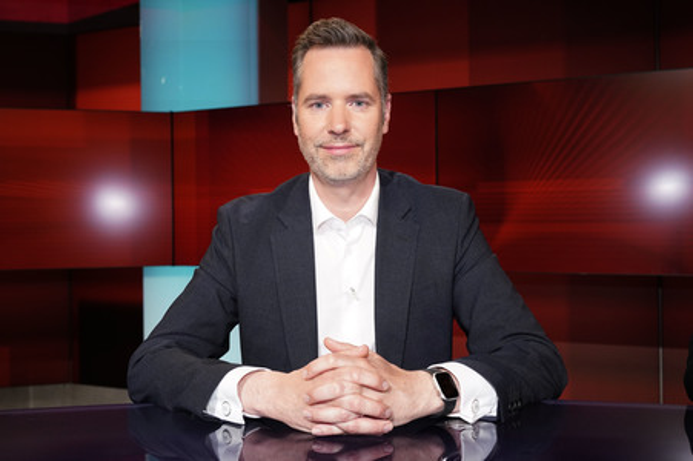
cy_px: 230
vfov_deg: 43.5
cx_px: 346
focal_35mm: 30
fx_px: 577
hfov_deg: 62.0
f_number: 5
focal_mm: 30
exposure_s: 1/160
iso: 2000
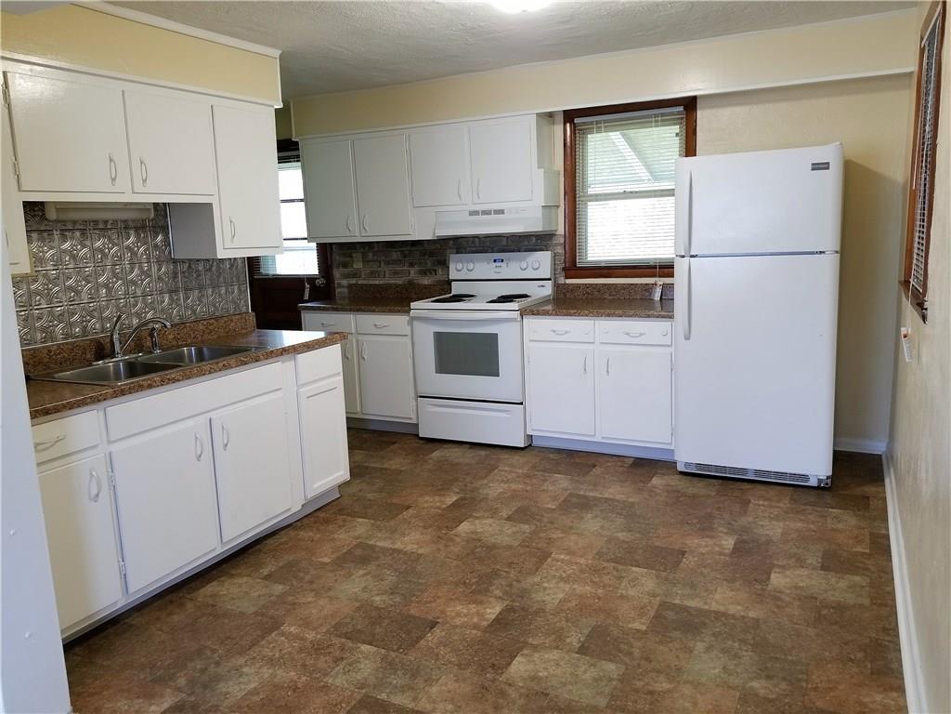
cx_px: 476
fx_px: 714
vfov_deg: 53.1
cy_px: 357
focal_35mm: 26
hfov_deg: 67.3
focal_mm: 4.25
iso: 125
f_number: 1.7
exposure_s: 1/50
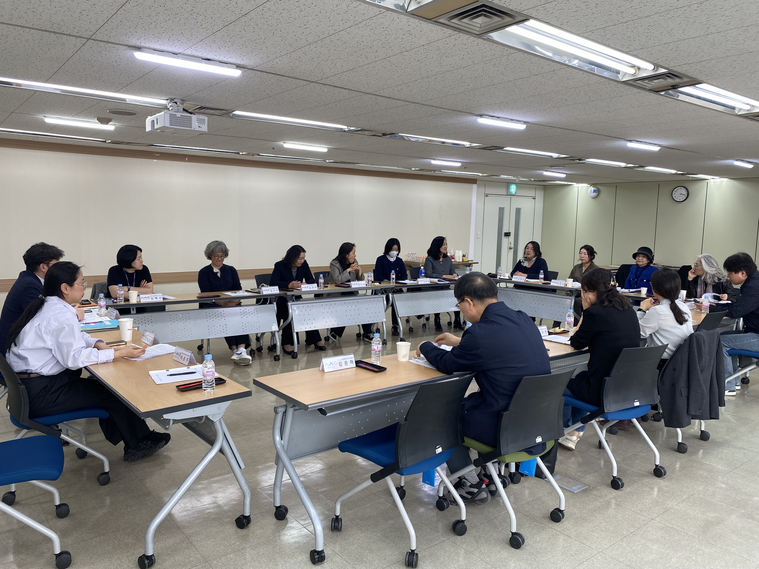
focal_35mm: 26
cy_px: 284
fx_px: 570
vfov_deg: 53.1
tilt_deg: -7.0
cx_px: 380
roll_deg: -1.3
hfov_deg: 67.3
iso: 50
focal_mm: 4.25
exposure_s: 1/120
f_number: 1.8
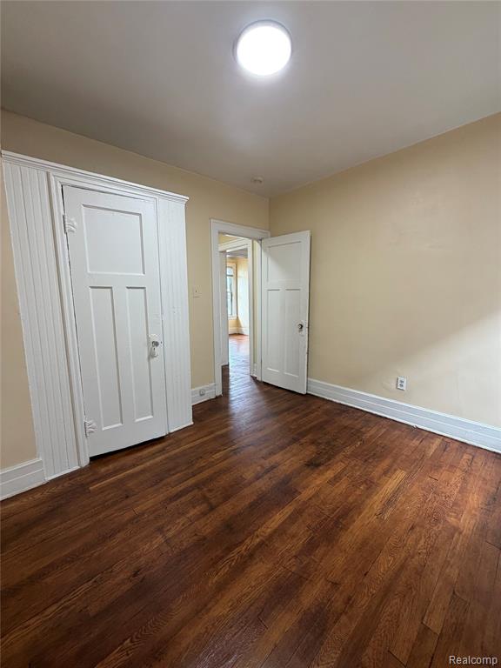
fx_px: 270
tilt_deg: -8.1
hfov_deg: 85.7
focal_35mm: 14
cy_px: 334
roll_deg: +0.9
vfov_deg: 102.1
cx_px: 250
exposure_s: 1/60
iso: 200
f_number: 2.2
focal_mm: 2.22
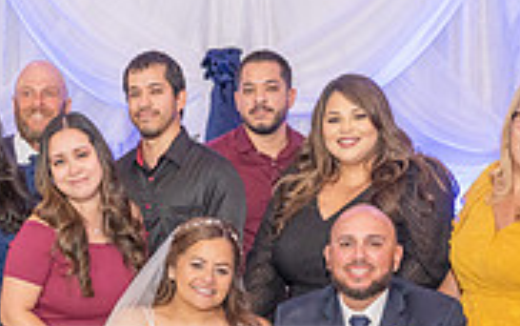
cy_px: 393
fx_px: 1106
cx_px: 123
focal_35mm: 78
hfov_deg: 26.1
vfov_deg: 16.1
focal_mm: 24
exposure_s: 1/200
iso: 1600
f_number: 4
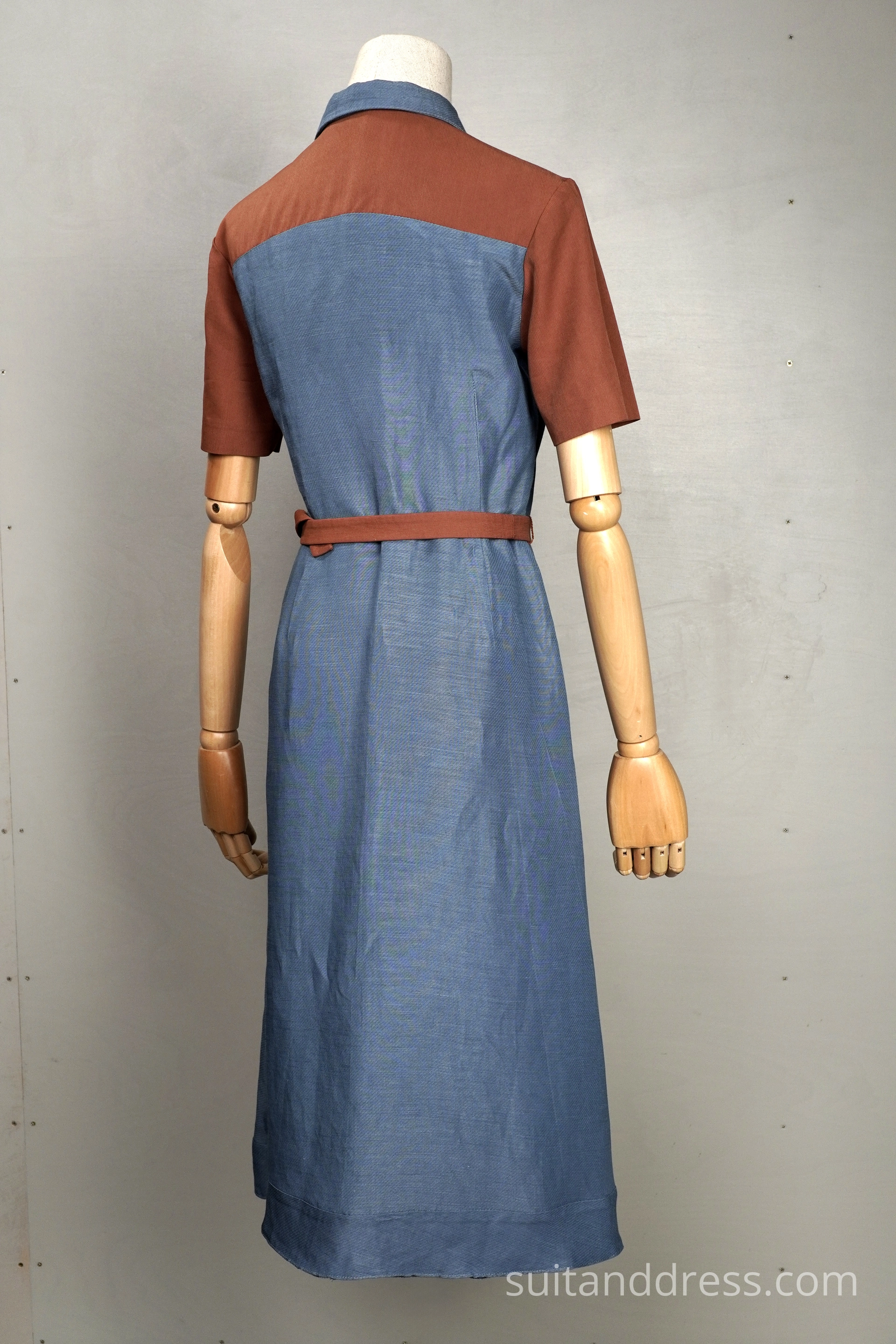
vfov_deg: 41.1
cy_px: 672
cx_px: 448
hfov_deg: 28.1
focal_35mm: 48
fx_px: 1792
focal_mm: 32
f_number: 7.1
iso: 400
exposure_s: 1/40
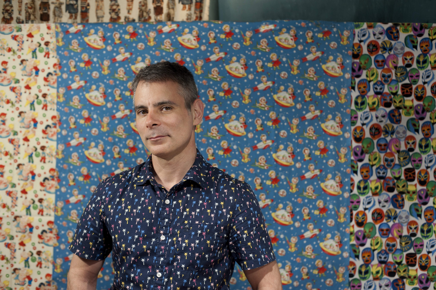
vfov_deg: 27.0
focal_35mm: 50
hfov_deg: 39.6
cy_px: 145
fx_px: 605
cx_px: 218
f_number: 3.5
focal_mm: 50
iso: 640
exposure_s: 1/60
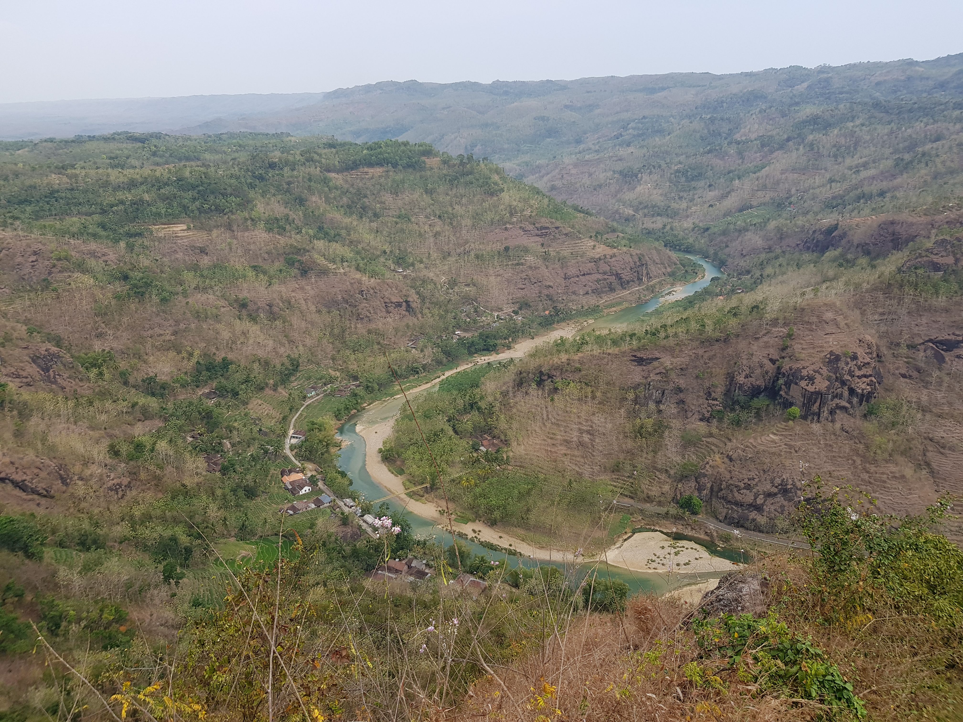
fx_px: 723
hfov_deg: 67.3
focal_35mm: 26
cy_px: 361
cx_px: 482
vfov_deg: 53.1
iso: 40
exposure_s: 1/1144
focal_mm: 4.2
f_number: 1.7
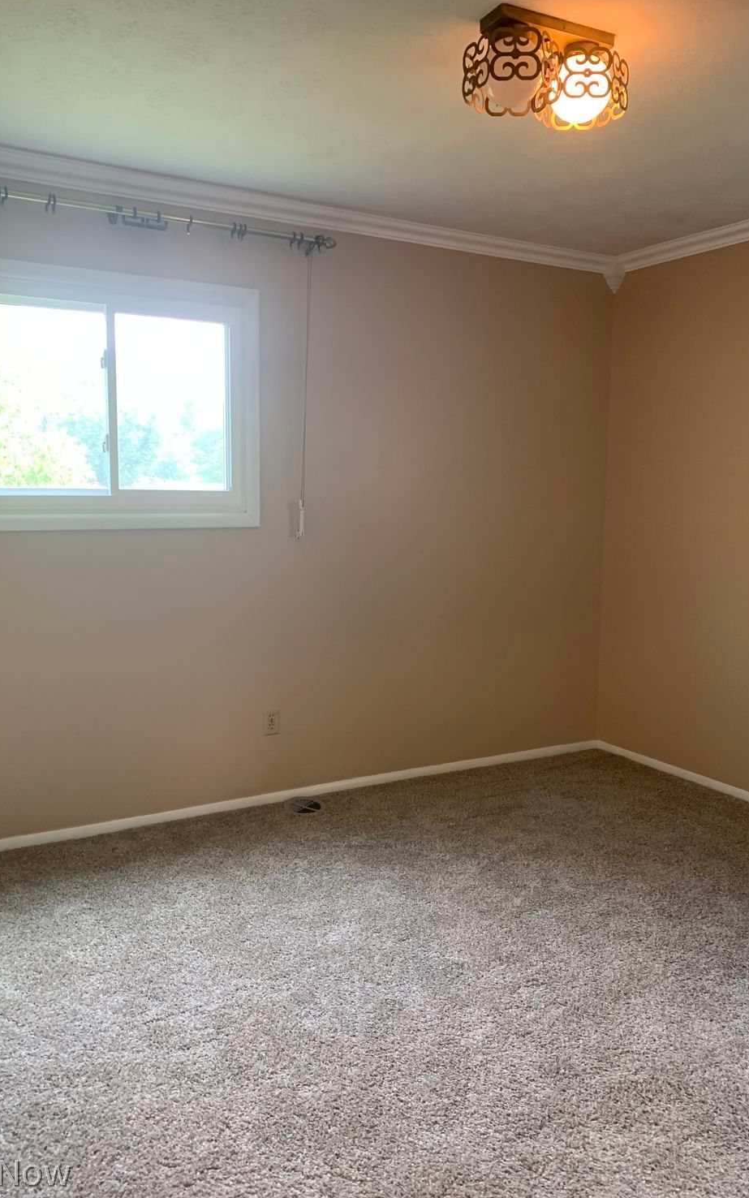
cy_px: 593
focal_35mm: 28
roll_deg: -1.2
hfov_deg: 44.5
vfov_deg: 66.5
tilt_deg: -4.9
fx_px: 914
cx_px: 361
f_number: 1.8
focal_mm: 4.25
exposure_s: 1/60
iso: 125
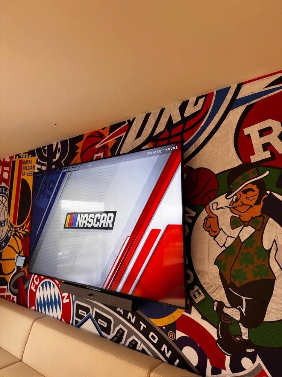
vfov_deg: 71.6
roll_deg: -0.3
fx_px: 261
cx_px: 141
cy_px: 188
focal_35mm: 24
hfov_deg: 56.8
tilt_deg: +7.4
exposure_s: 1/100
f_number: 1.78
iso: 160
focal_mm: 6.76
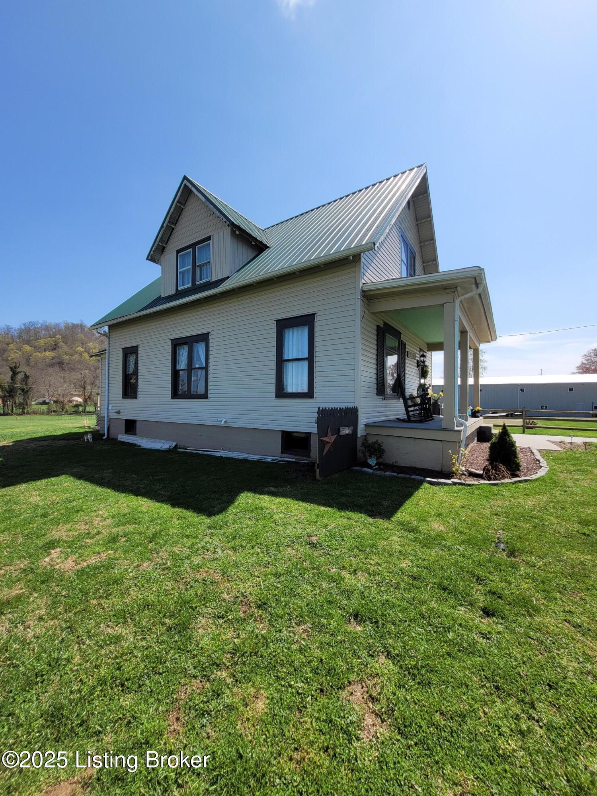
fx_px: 299
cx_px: 298
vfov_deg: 106.2
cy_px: 398
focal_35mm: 13
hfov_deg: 89.9
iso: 40
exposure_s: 1/1472
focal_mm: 1.74
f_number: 2.2
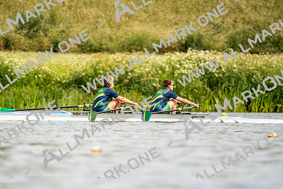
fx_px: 4718
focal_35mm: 600
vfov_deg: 2.3
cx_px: 142
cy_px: 94
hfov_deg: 3.4
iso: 400
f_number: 6.3
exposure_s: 1/2000
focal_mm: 600
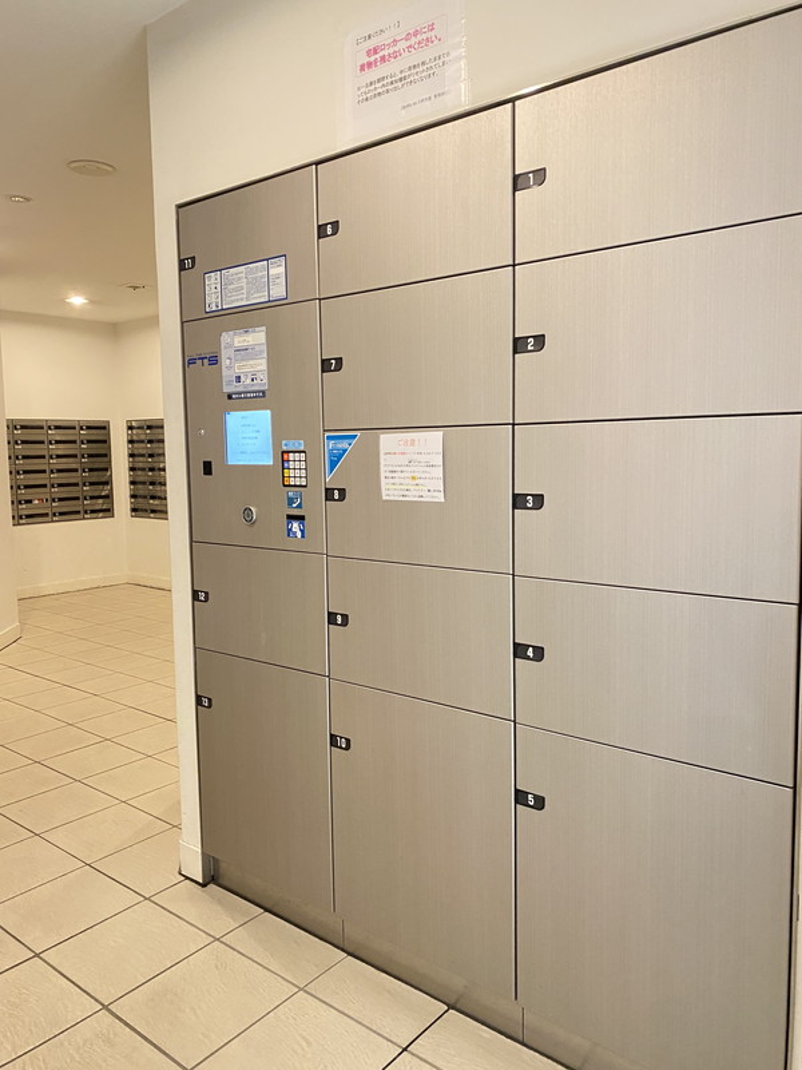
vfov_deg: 67.3
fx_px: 803
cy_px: 535
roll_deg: +0.5
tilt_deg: -5.5
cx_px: 401
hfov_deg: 53.1
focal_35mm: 26
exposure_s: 1/44
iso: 500
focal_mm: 4.25
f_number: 1.8
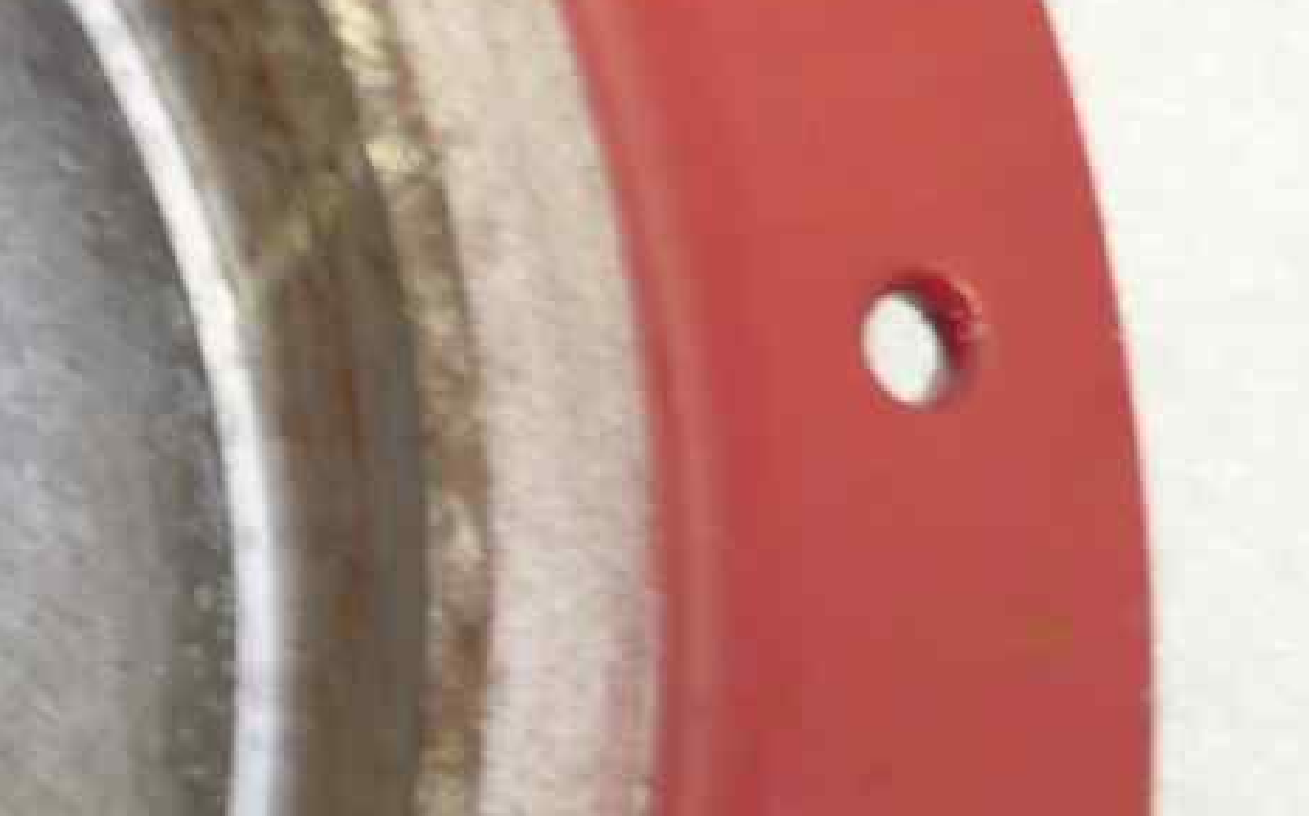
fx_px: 5205
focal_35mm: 146
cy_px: 729
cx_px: -549
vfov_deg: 8.9
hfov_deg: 13.6
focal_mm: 4.1
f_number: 3.3
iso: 80
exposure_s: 1/8
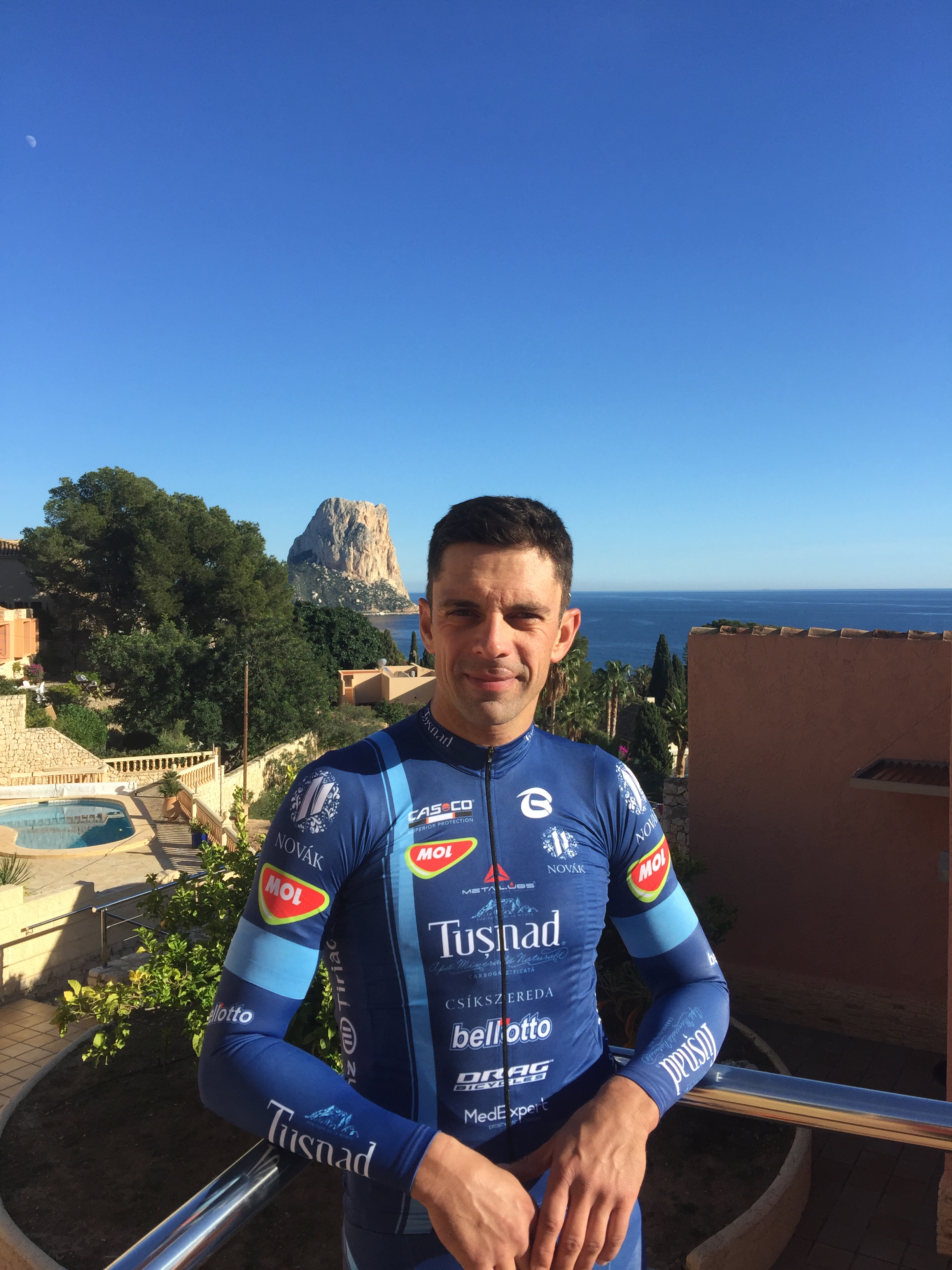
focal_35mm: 29
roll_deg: -1.9
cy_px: 635
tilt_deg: -3.3
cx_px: 476
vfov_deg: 61.7
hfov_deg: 48.2
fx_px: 1063
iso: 32
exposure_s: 1/1582
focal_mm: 4.15
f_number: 2.2
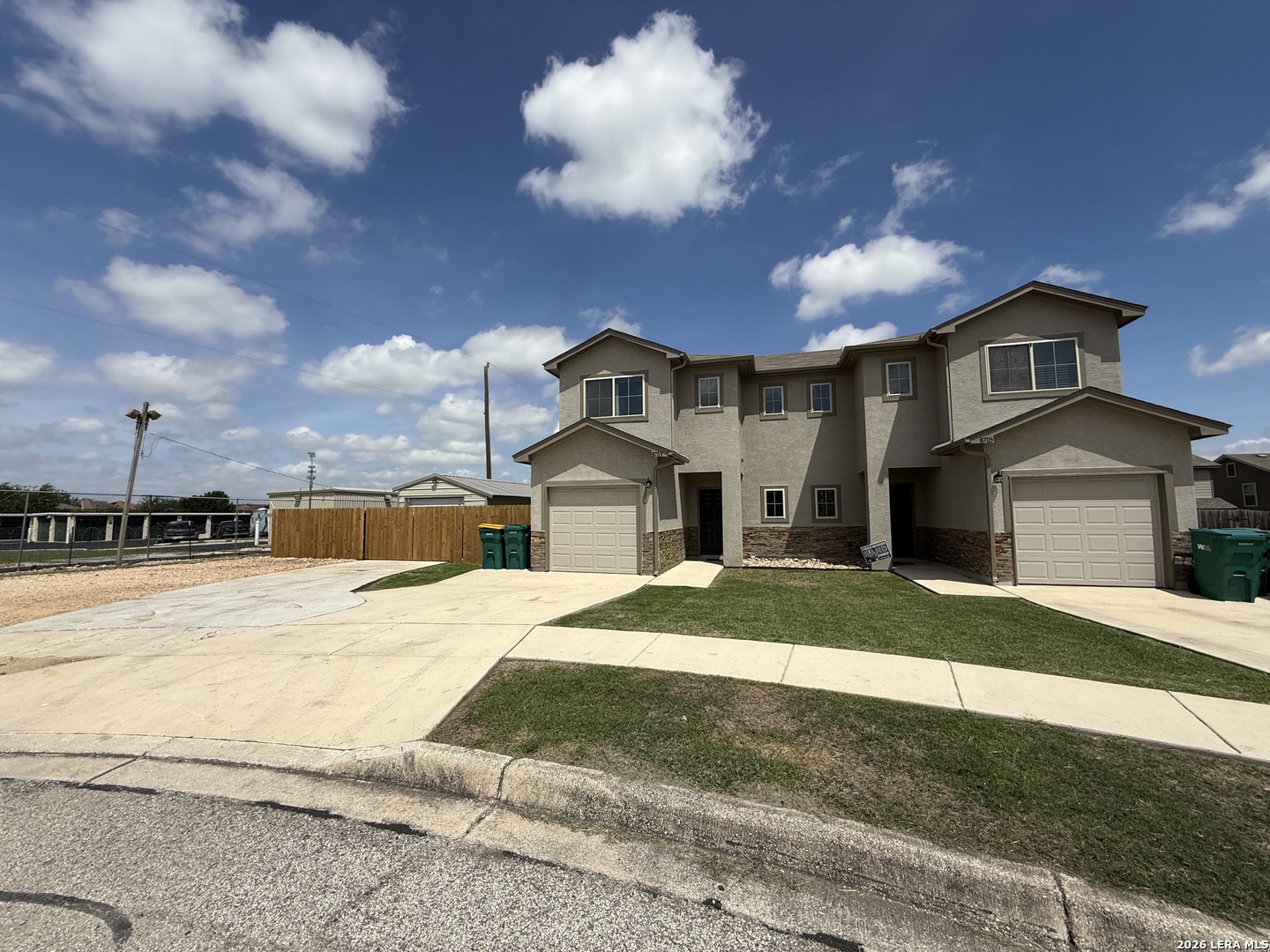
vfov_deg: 85.7
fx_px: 514
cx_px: 635
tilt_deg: +4.6
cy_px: 476
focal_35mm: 14
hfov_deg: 102.1
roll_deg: +0.2
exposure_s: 1/5155
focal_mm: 2.22
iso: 64
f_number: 2.2
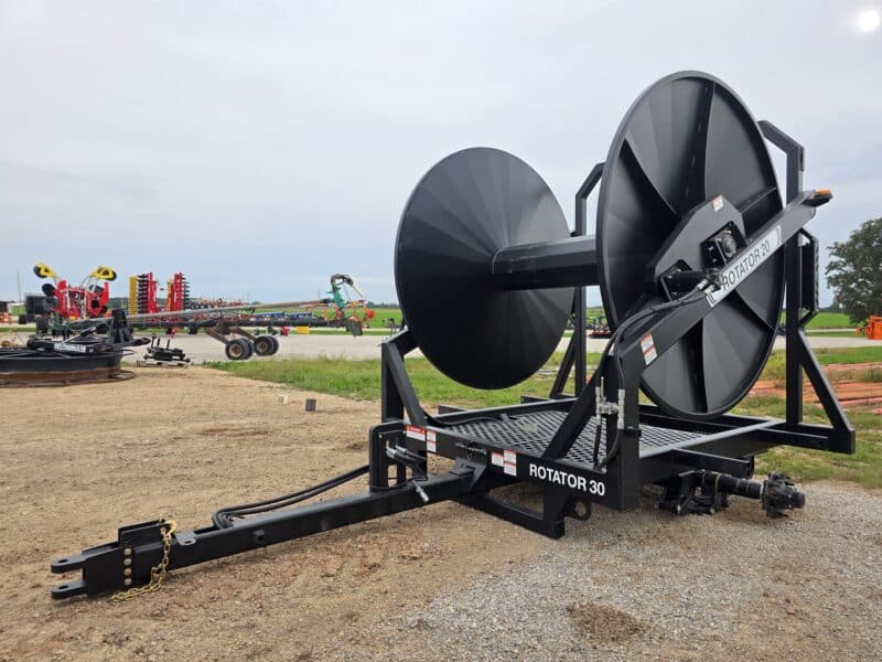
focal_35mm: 23
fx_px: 586
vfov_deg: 58.9
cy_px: 331
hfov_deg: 73.9
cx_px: 441
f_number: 1.7
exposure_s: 1/359
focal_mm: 6.3
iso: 25
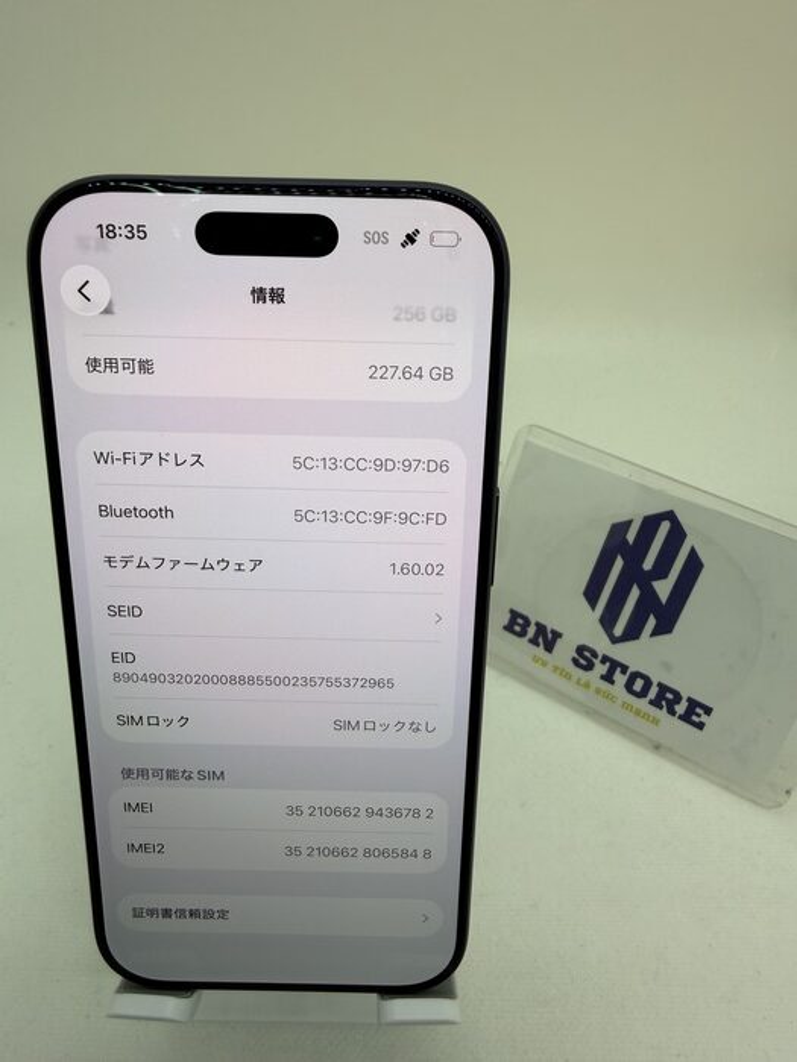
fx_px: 737
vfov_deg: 71.6
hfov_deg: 56.8
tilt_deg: -45.7
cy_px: 531
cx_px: 398
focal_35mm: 24
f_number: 2.2
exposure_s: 1/120
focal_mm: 2.22
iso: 25
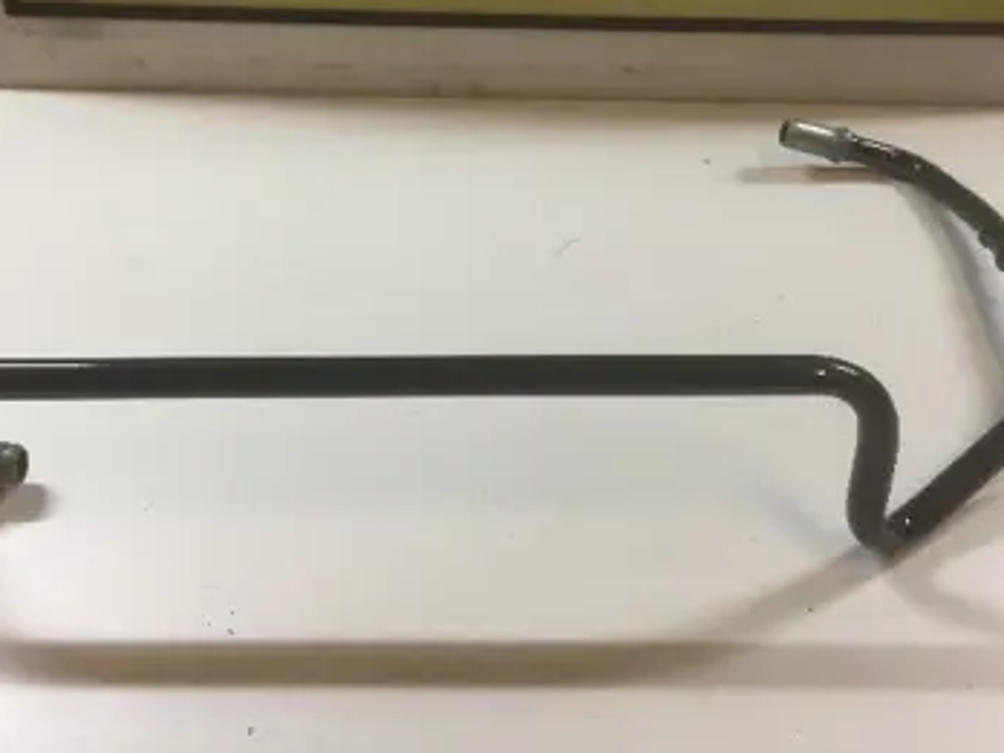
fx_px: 1160
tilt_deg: -40.0
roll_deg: -0.4
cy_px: 257
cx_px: 537
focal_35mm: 40
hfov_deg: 46.8
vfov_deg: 35.6
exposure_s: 1/33
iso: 80
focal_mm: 4.15
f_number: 2.2
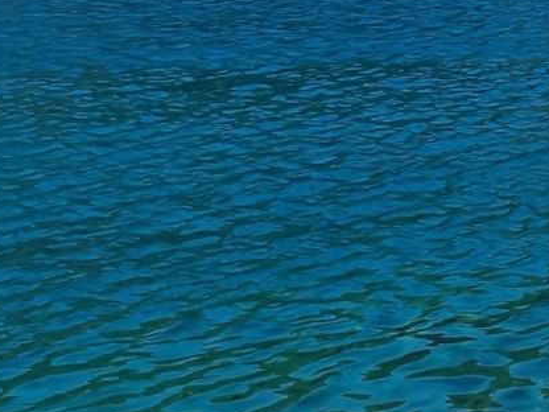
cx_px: 1248
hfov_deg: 13.1
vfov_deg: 12.3
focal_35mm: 120
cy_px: 90
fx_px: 1903
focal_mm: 5.4
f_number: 1.8
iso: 50
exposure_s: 1/3720
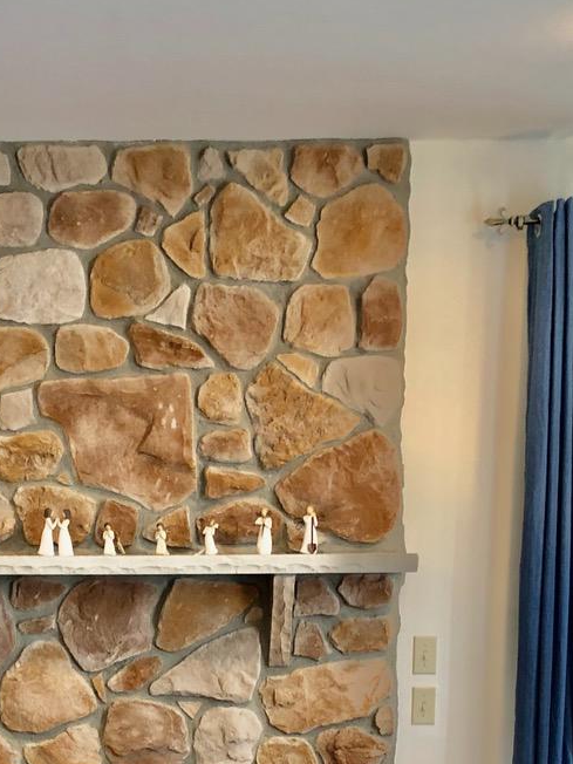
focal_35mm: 66
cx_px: 154
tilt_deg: -9.1
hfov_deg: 22.1
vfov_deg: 27.3
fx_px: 1457
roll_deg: +0.9
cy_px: 811
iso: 40
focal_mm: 3.99
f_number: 1.8
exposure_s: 1/17
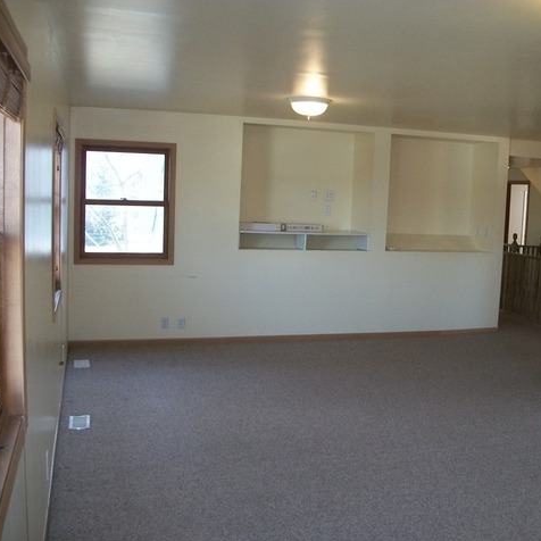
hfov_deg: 43.6
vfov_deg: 43.9
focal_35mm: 38
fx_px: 672
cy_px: 270
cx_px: 330
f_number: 2.9
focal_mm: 5.7
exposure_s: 1/40
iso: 160
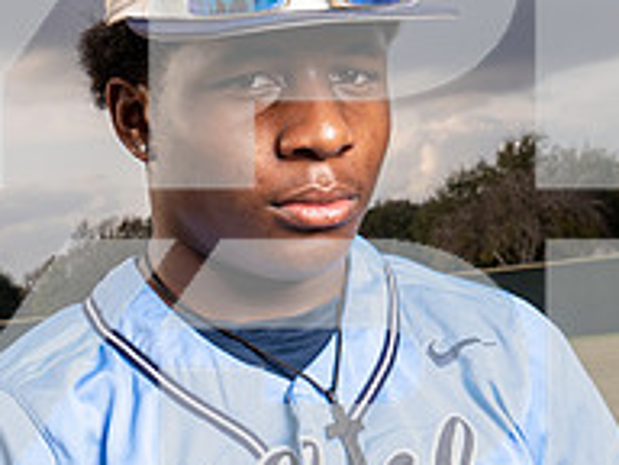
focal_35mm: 90
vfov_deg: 16.2
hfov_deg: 21.4
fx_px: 1609
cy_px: 412
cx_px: 97
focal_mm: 31
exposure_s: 1/250
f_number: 11
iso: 250
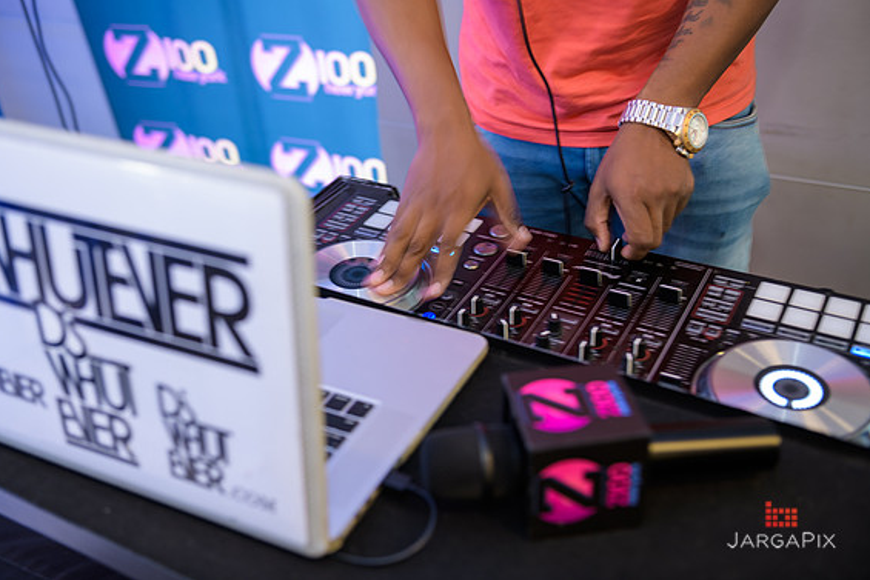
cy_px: 284
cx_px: 428
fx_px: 943
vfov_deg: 34.2
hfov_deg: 49.5
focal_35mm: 39
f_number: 3.2
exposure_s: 1/15
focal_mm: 38
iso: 250
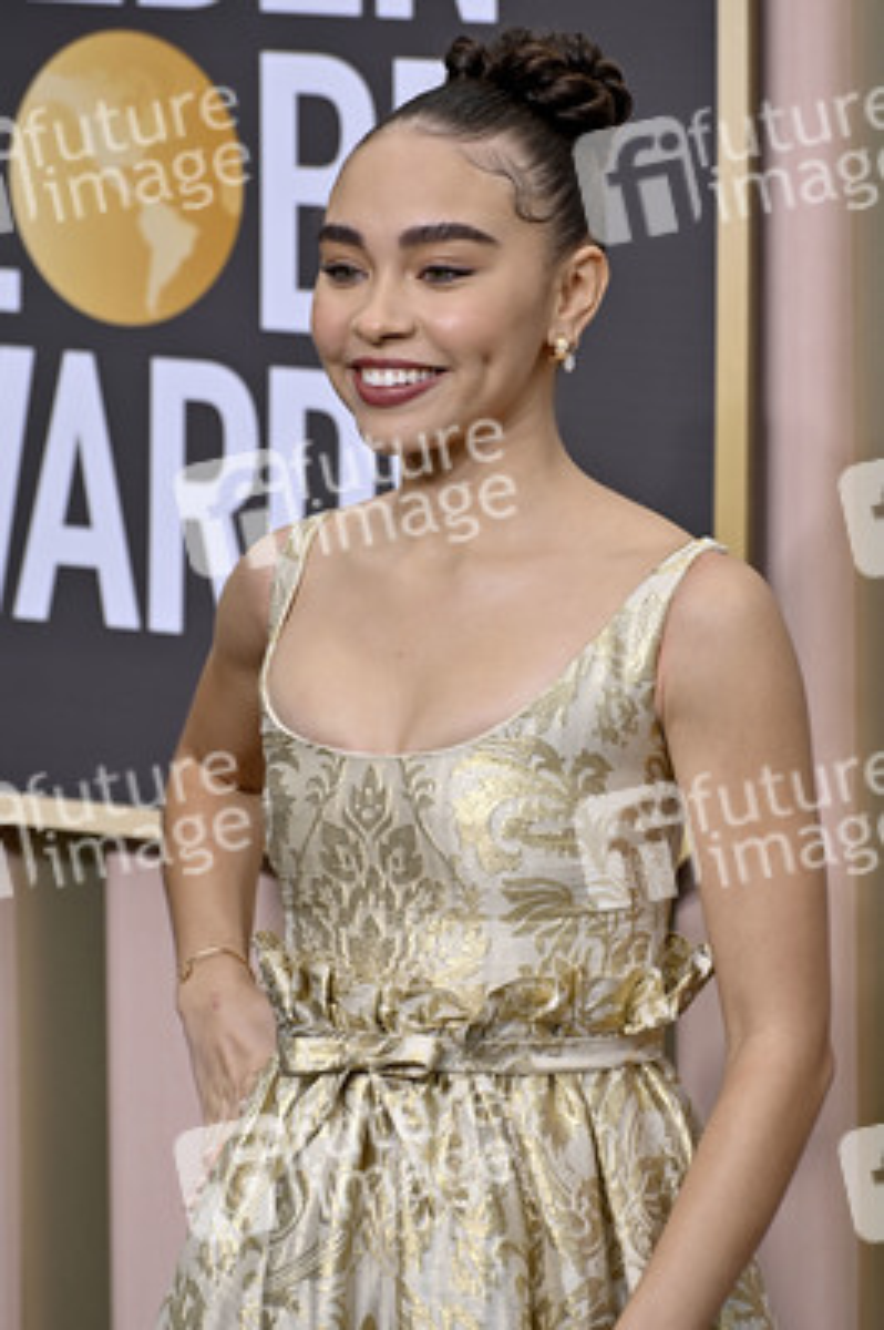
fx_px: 8486
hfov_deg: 6.0
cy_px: 665
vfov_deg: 9.0
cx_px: 442
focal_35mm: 230
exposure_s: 1/640
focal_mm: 230
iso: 800
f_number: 8
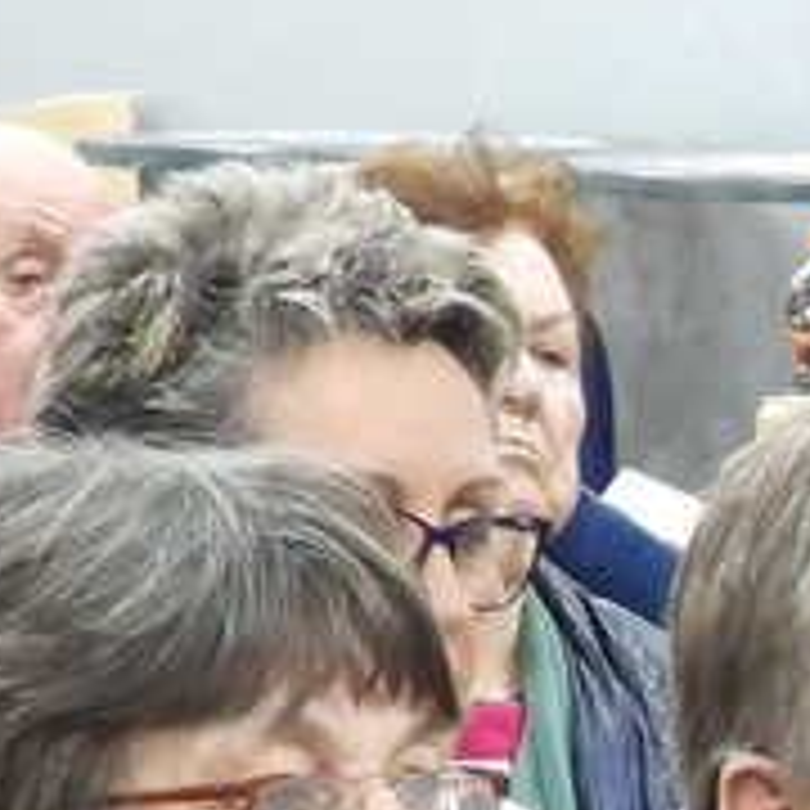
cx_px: 2196
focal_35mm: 382
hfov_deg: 4.4
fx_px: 10113
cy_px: 1220
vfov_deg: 4.6
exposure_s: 1/20
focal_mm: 11.7
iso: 400
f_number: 3.5
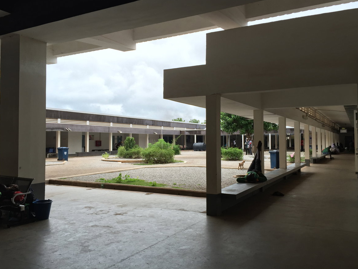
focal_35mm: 30
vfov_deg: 46.8
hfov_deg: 60.0
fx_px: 310
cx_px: 179
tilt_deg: +1.1
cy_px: 130
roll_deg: -0.4
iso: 32
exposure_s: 1/581
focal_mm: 4.15
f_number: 2.2
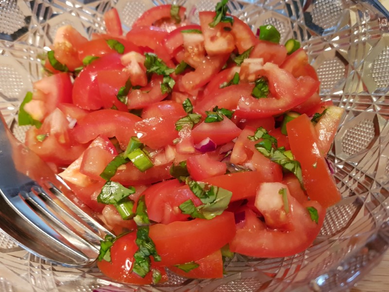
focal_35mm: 26
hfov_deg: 67.3
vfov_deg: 53.1
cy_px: 146
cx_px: 194
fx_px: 292
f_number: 1.7
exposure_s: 1/20
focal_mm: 4.2
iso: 250
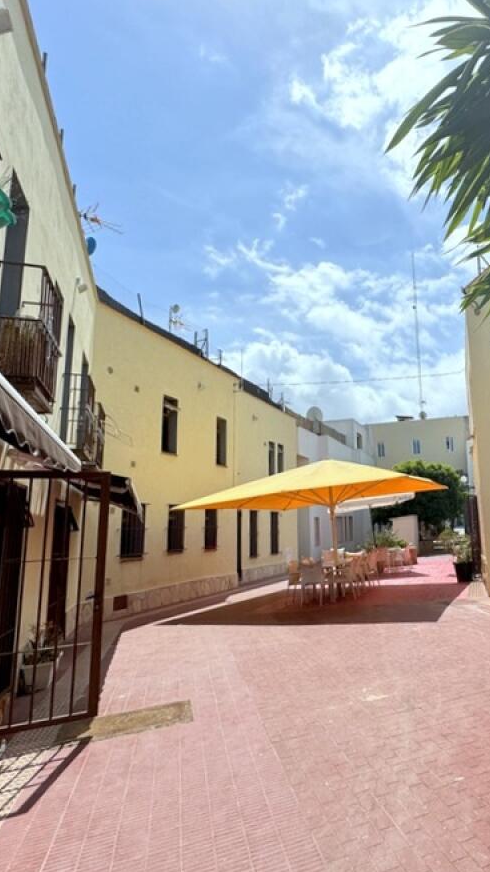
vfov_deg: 83.9
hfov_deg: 49.2
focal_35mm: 21
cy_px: 431
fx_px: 485
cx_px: 417
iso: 50
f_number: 2.2
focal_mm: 2.22
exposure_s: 1/4630
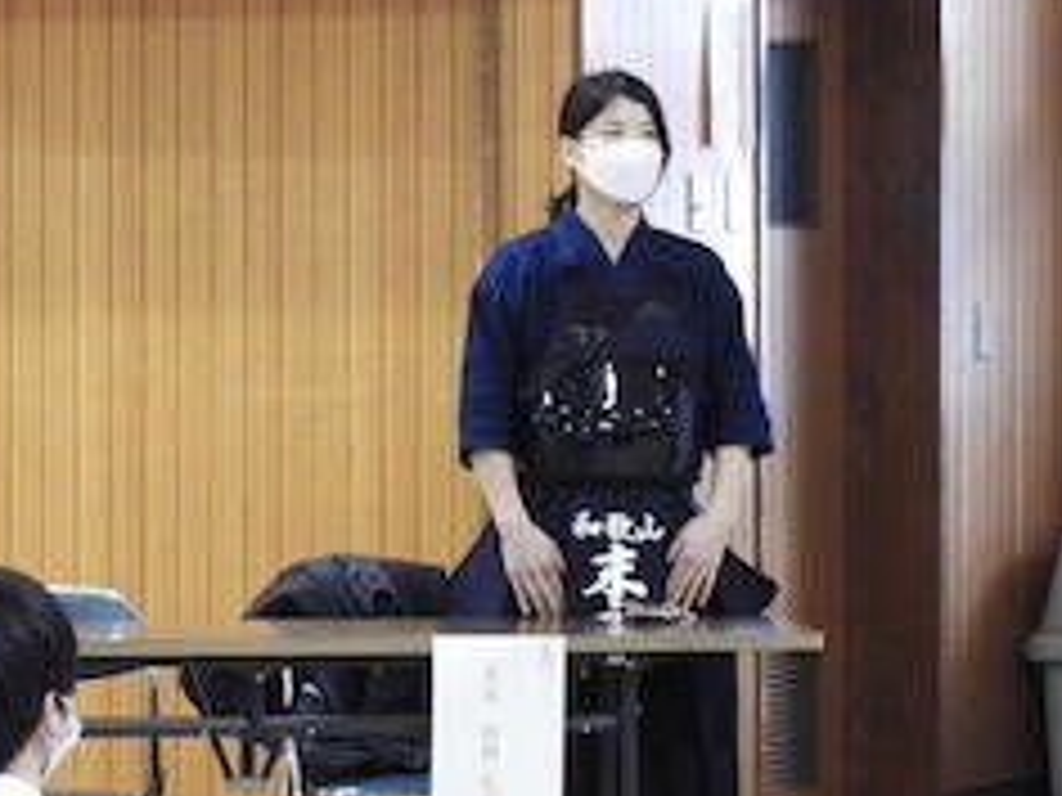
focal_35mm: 254
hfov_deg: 7.8
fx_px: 7793
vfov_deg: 5.9
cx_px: 688
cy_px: 364
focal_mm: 26.9
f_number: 5.2
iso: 720
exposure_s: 1/15
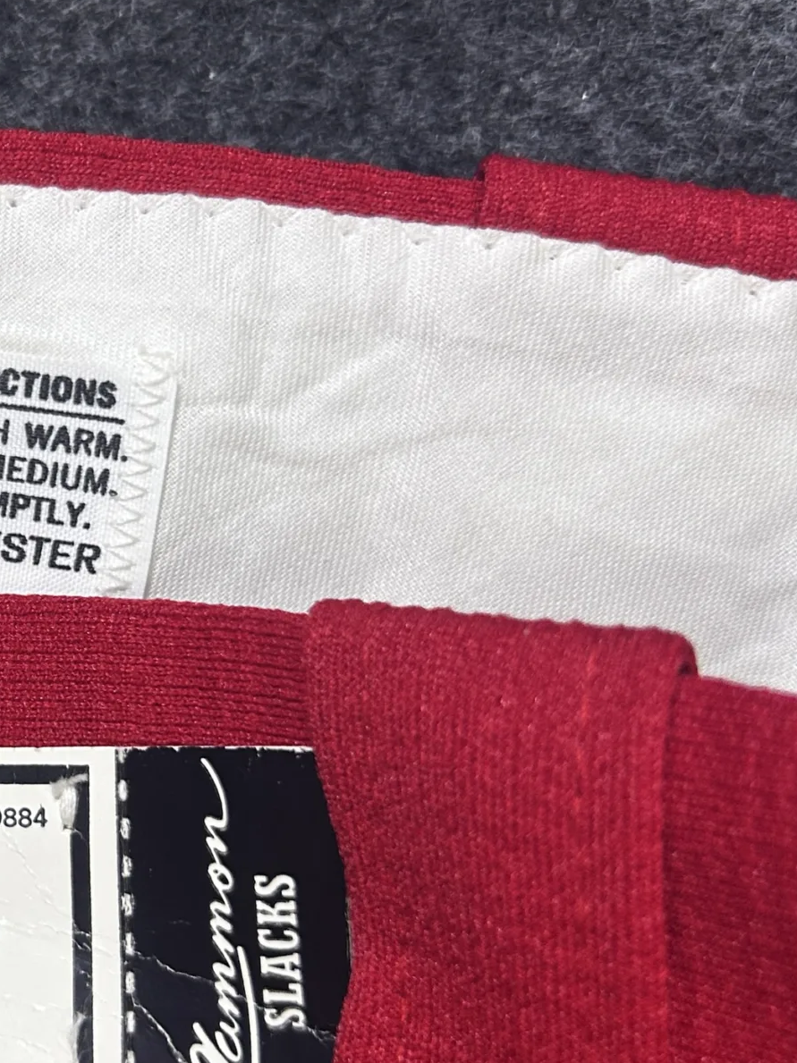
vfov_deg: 34.3
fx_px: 1720
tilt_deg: -66.7
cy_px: 581
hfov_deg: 24.5
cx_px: -52
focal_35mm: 56
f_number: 1.5
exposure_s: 1/50
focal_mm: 5.7
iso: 125
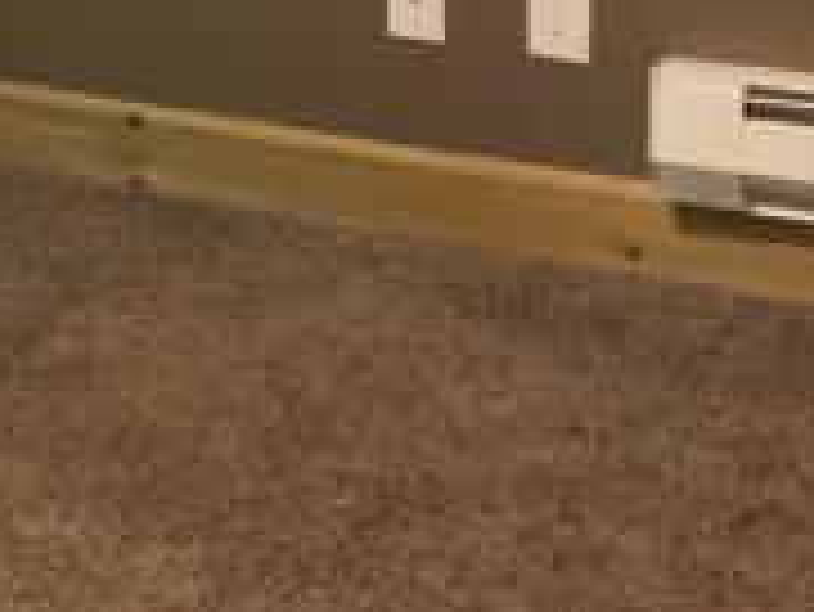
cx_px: -94
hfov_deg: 19.0
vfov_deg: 13.7
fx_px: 2330
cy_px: -400
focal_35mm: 99
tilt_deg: -5.4
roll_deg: +4.0
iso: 200
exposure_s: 1/20
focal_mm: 3.99
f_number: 1.8
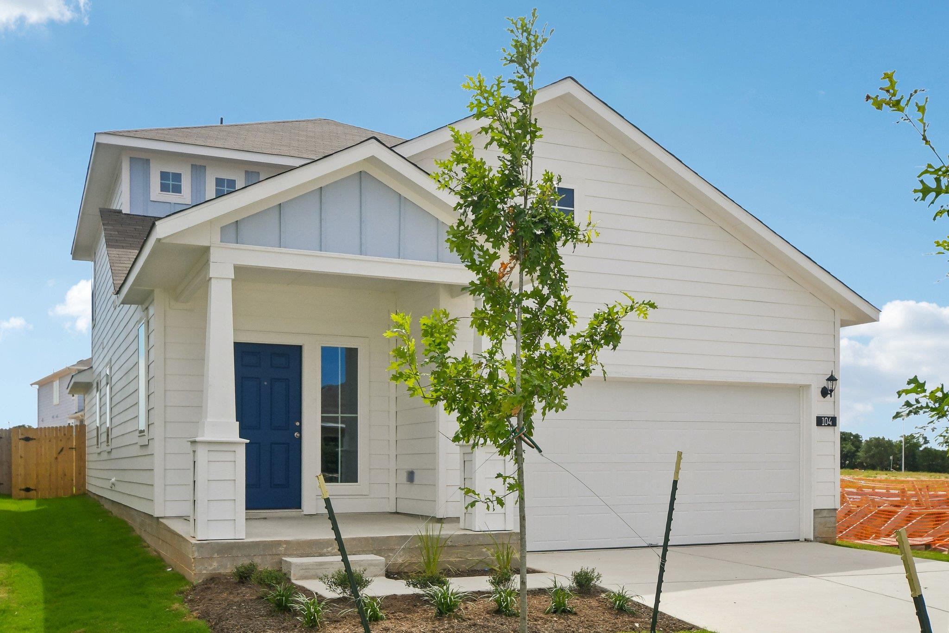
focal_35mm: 36
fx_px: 949
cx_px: 474
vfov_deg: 36.9
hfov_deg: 53.1
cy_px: 316
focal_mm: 24
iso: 400
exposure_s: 1/2500
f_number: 8
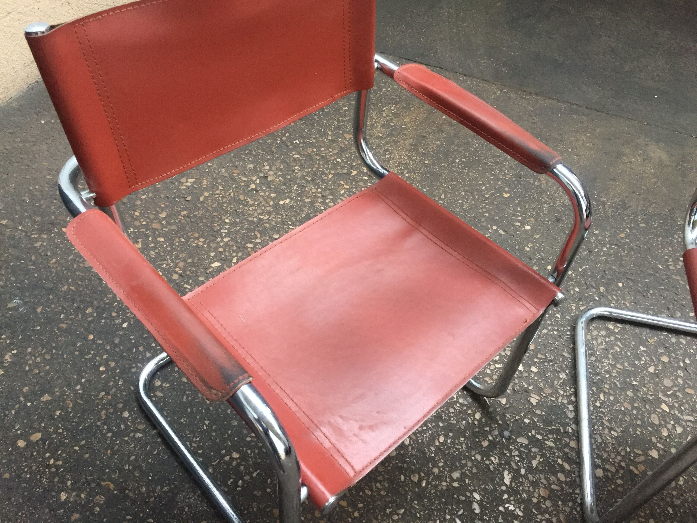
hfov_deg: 61.7
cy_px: 262
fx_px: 584
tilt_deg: -48.9
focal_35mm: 29
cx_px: 348
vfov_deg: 48.2
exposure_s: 1/33
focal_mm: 4.15
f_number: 2.2
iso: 250
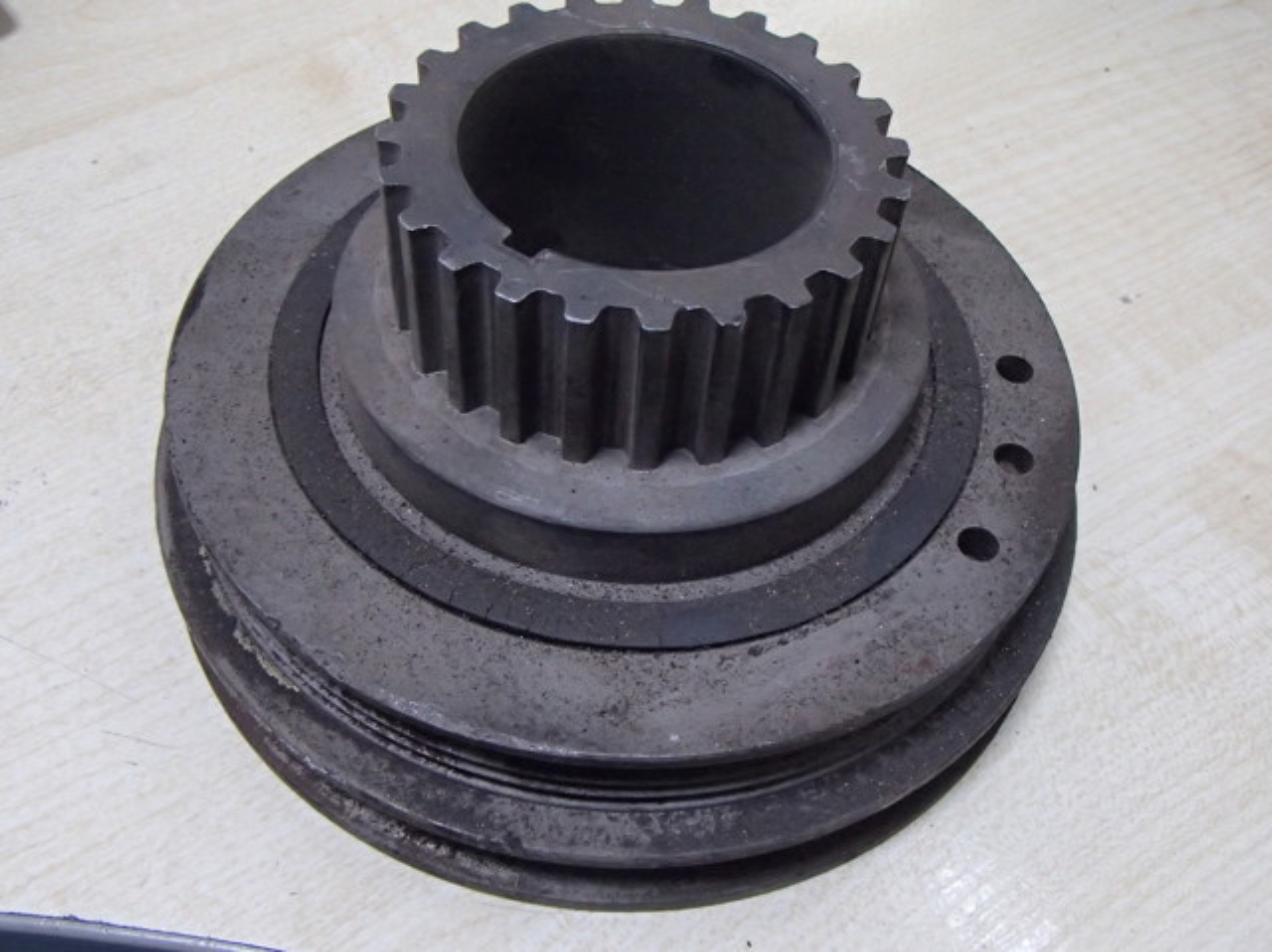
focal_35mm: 37
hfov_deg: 50.2
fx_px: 1359
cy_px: 476
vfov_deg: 38.6
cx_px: 636
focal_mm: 6.64
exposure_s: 1/40
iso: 800
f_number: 4.7
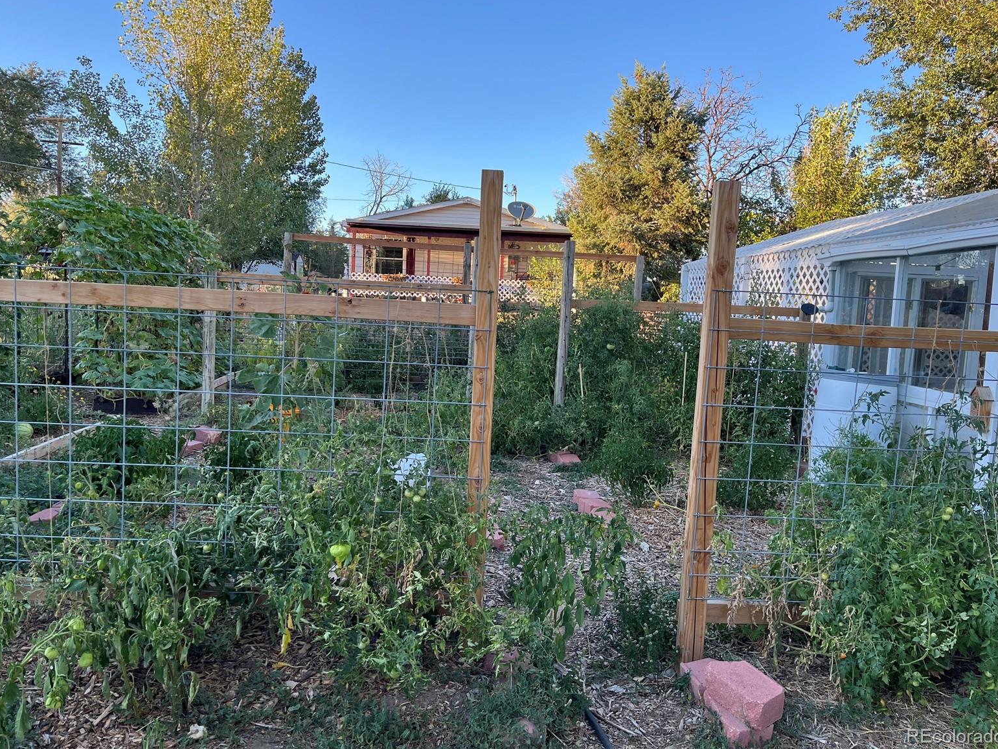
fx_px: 778
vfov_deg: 51.3
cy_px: 361
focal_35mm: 27
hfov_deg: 65.3
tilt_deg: -5.5
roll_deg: -2.0
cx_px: 493
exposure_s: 1/304
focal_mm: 5.1
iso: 50
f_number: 1.6
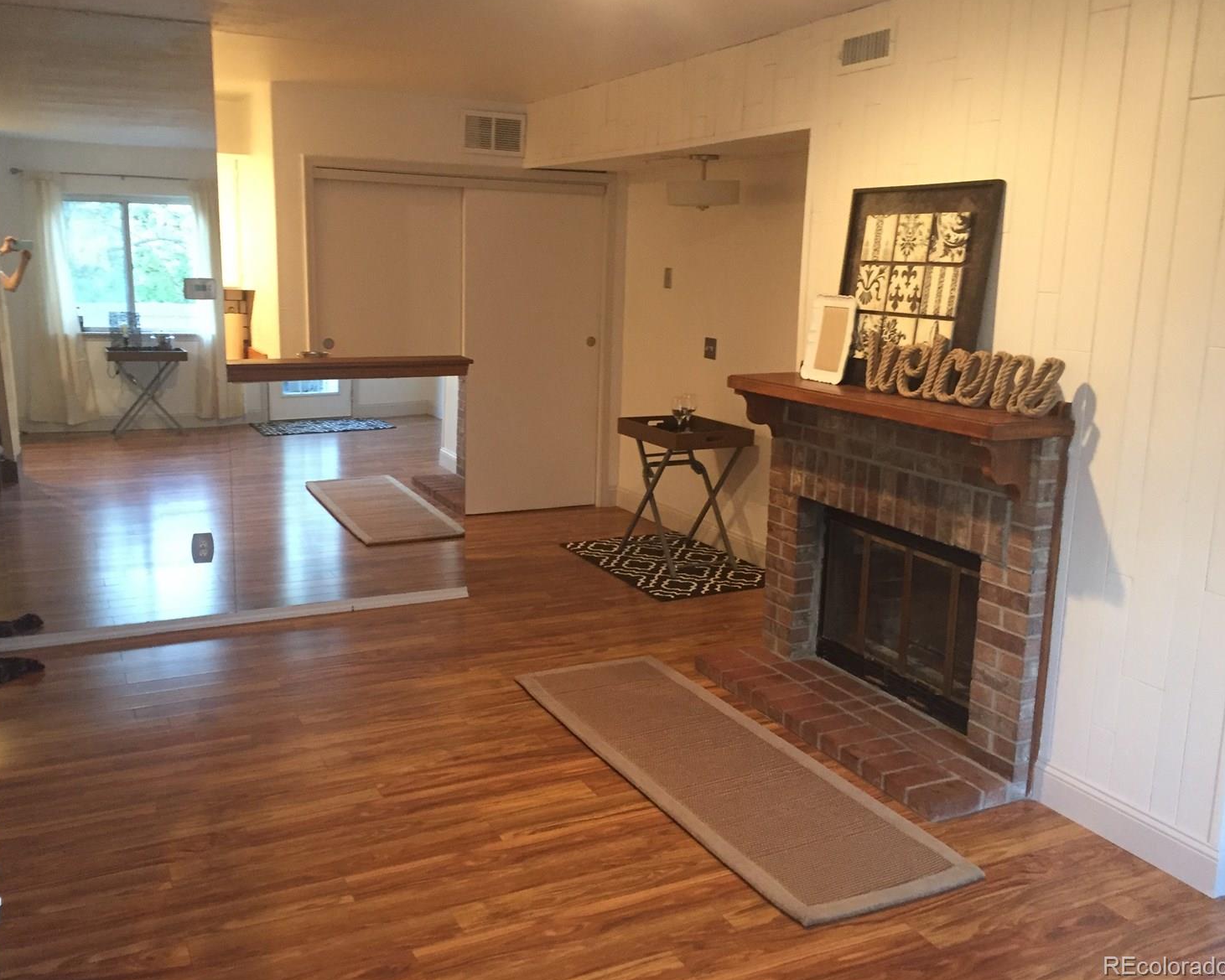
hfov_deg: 57.1
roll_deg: -0.6
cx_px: 568
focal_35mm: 31
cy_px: 480
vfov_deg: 47.1
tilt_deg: -10.8
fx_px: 1124
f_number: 2.2
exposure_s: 1/24
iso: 250
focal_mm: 4.15
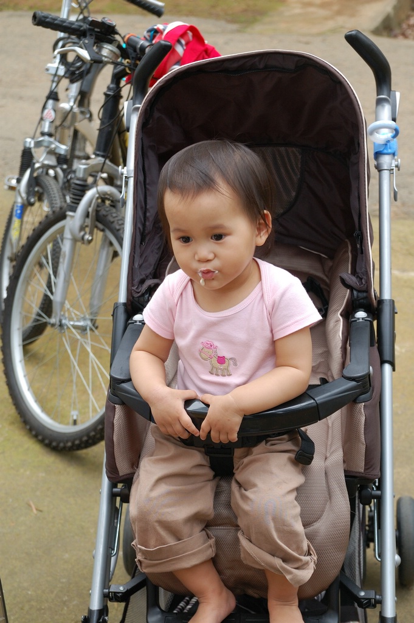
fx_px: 1192
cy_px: 312
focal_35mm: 69
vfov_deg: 29.3
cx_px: 207
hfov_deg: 19.7
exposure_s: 1/100
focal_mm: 46
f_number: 5
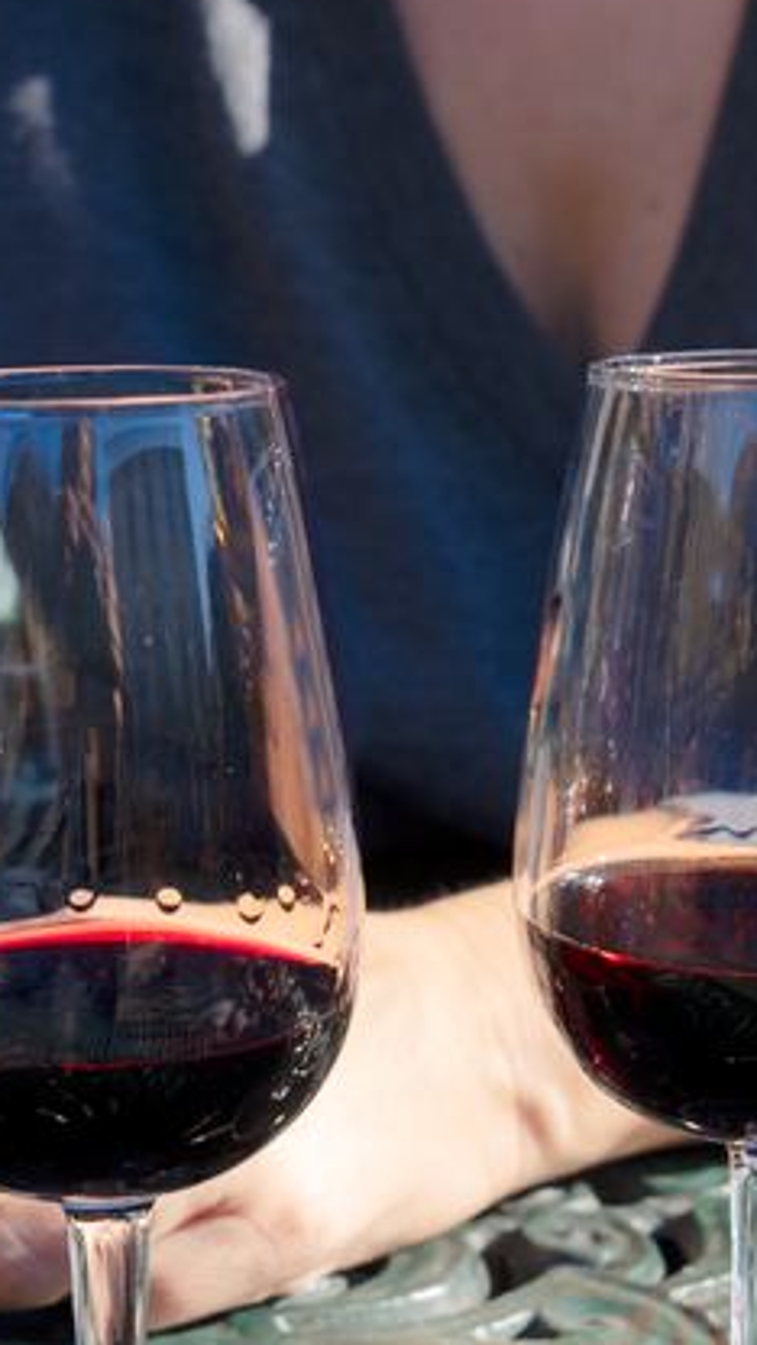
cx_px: 320
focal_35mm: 80
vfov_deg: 26.4
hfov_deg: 15.1
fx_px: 2855
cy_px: 900
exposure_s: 1/200
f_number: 7.1
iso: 100
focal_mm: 31
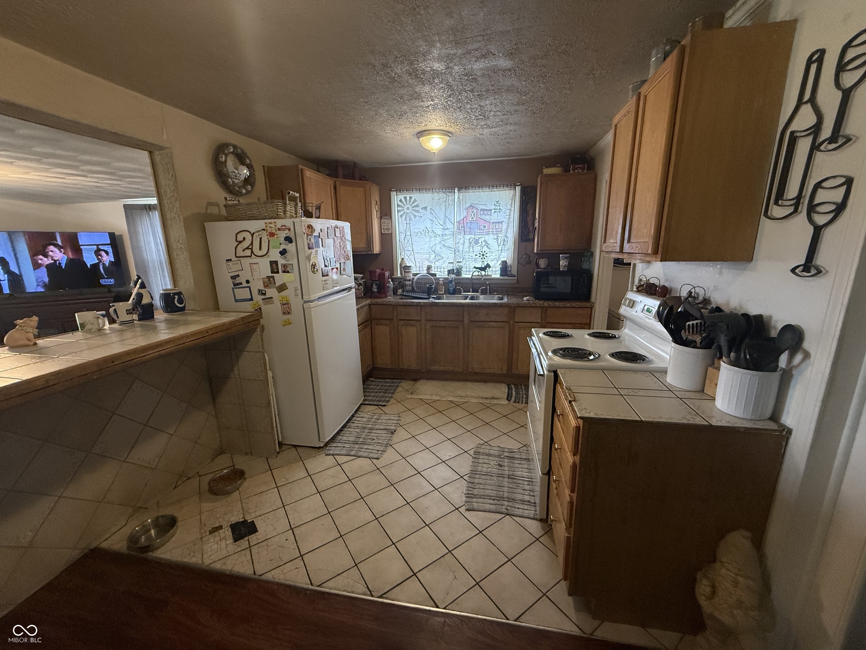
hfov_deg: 102.1
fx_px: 350
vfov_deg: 85.7
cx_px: 433
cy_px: 325
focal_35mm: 14
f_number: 2.2
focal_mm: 2.22
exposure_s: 1/120
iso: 400
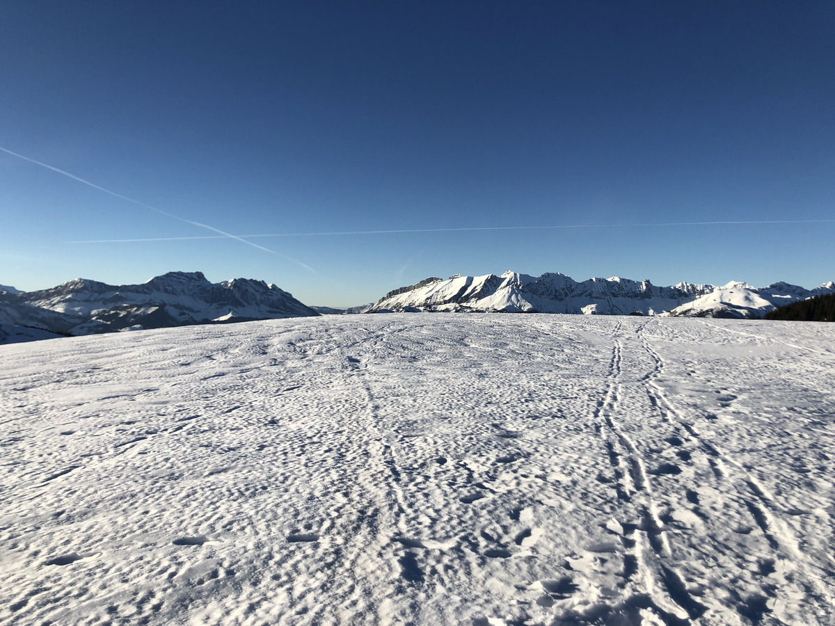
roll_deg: -0.6
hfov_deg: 63.4
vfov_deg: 49.7
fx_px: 675
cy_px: 313
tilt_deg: -0.7
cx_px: 418
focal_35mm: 28
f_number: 1.8
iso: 20
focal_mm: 4
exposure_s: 1/3472
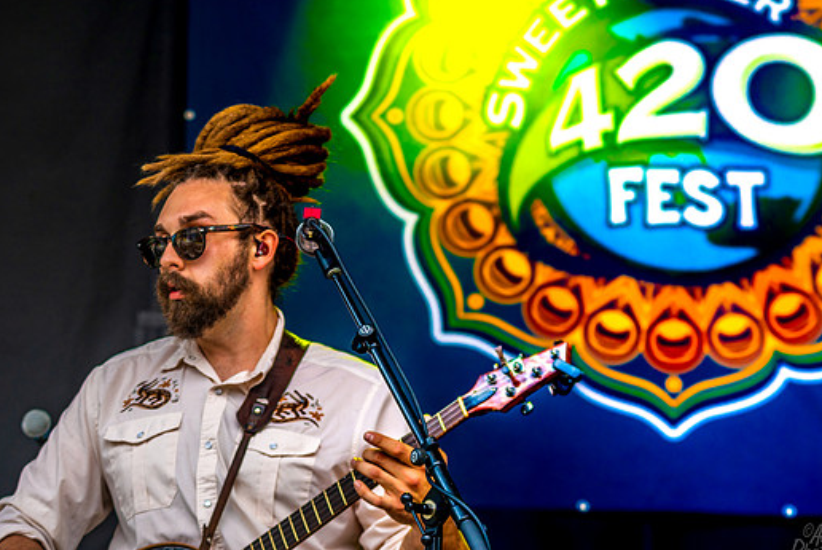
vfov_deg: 9.4
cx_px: 444
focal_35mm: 146
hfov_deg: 14.0
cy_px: 259
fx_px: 3336
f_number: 6.3
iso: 250
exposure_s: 1/400
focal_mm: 130
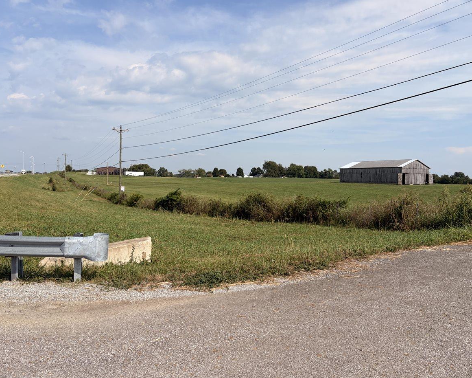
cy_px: 188
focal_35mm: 28
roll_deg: -0.7
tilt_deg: -0.4
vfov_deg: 51.5
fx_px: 391
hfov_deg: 62.2
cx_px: 250
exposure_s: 1/5348
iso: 50
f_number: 1.6
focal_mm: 5.96
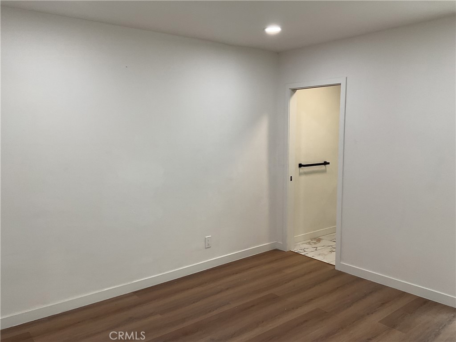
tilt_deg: -6.3
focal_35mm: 29
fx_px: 382
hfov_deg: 61.7
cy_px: 171
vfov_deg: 48.2
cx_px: 228
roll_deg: +0.2
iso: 40
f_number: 1.8
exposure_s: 1/60
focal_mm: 3
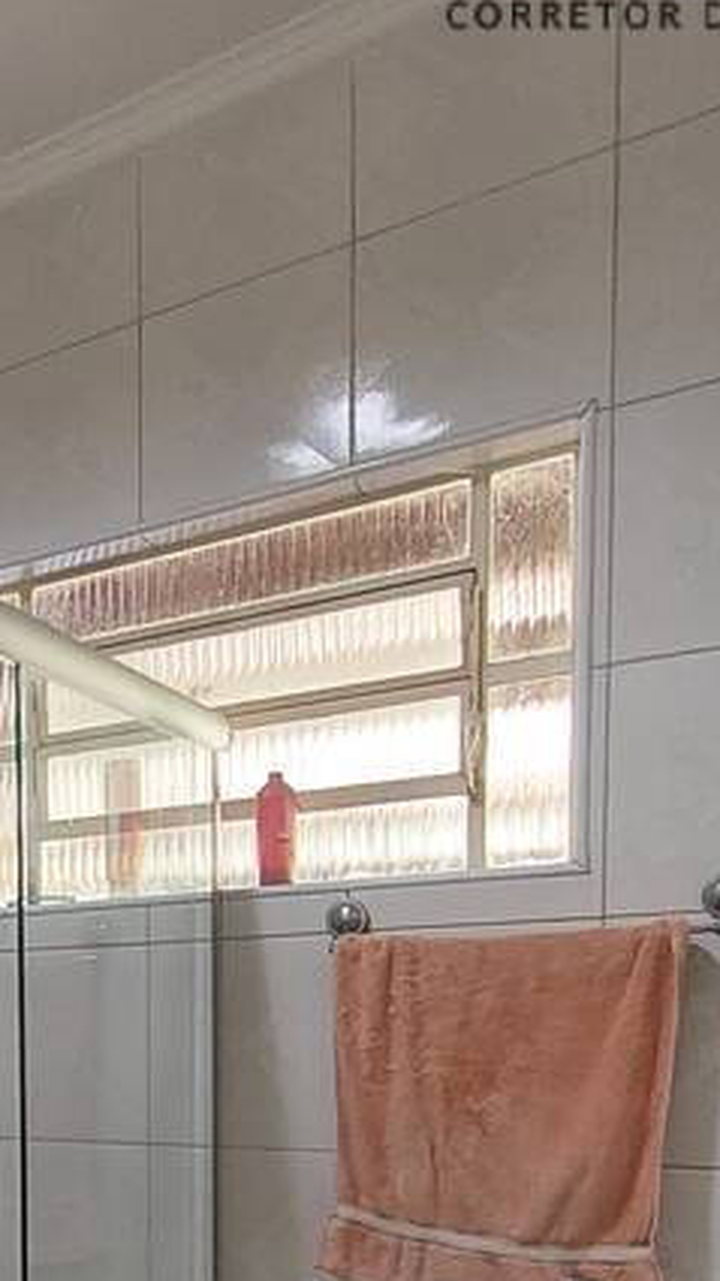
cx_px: -178
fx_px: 1222
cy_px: 1133
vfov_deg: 49.7
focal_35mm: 36
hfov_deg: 28.0
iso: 400
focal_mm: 1.74
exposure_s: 1/33
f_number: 2.2
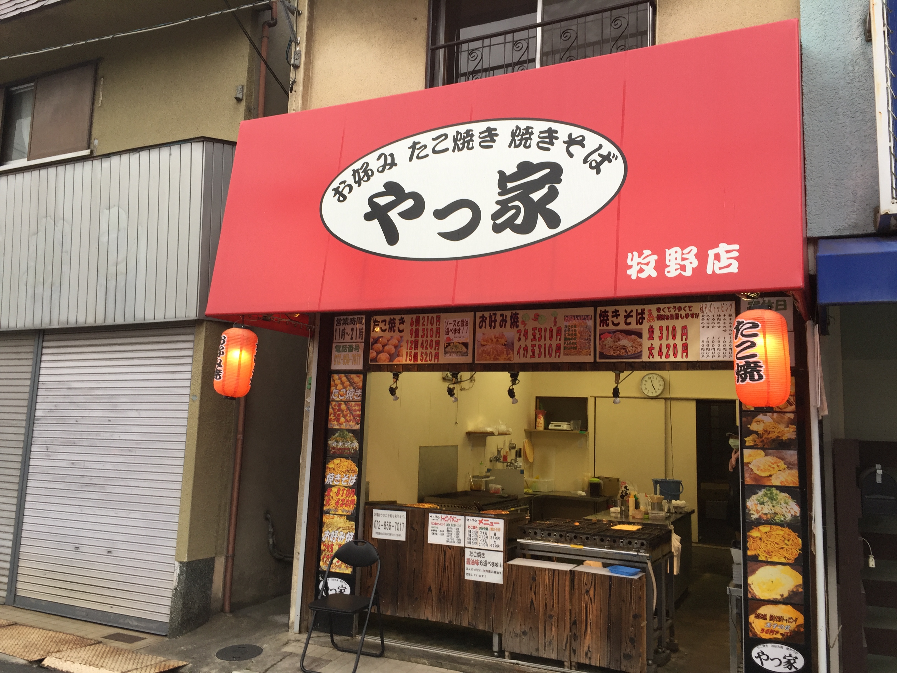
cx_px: 448
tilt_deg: +8.5
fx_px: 751
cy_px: 336
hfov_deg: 61.7
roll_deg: -2.3
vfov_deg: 48.2
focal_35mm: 29
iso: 32
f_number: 2.2
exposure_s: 1/60
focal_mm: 4.15
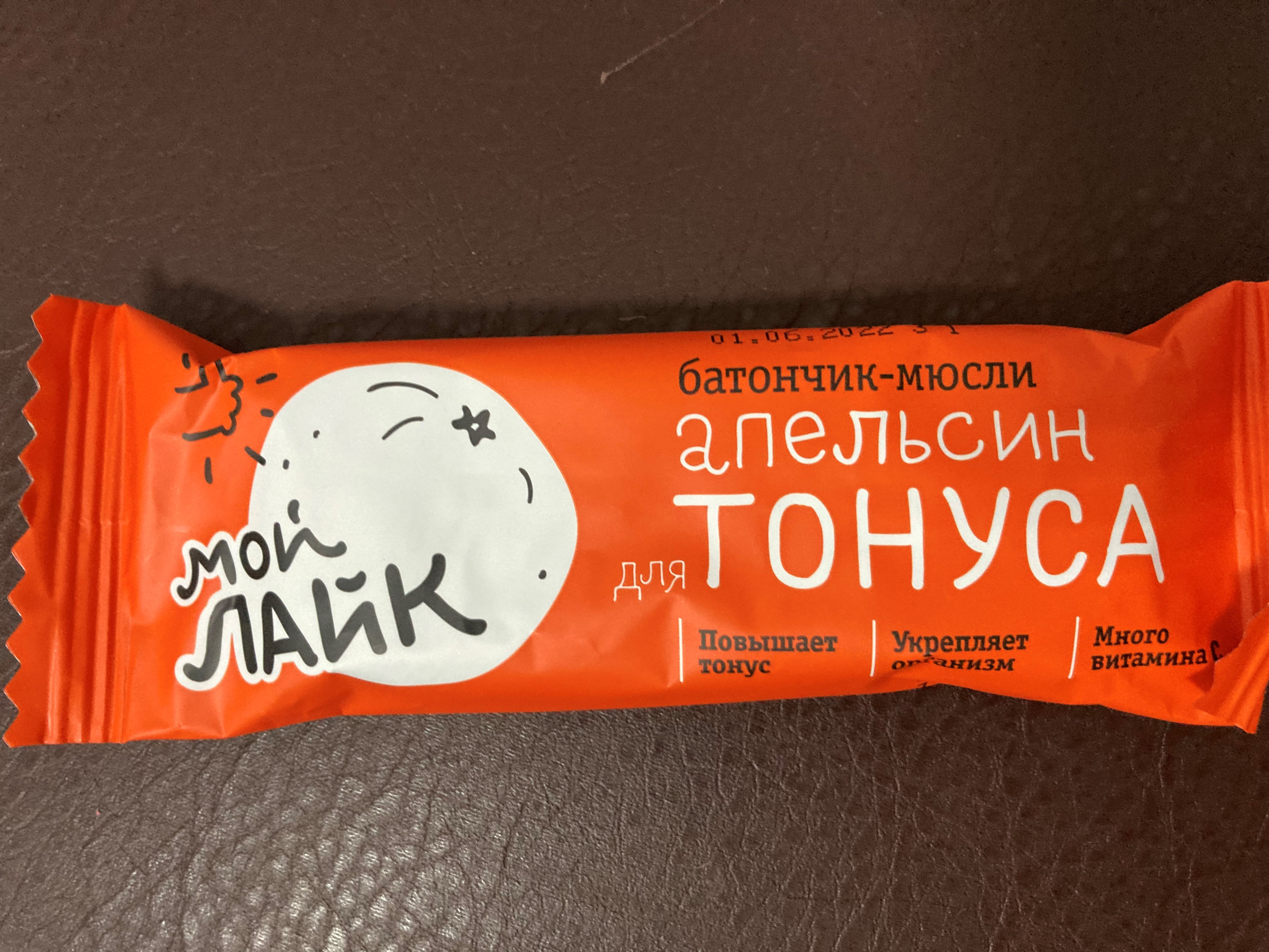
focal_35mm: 28
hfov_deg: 63.4
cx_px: 634
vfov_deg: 49.7
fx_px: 1026
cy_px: 476
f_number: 1.8
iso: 320
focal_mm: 3.99
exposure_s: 1/44
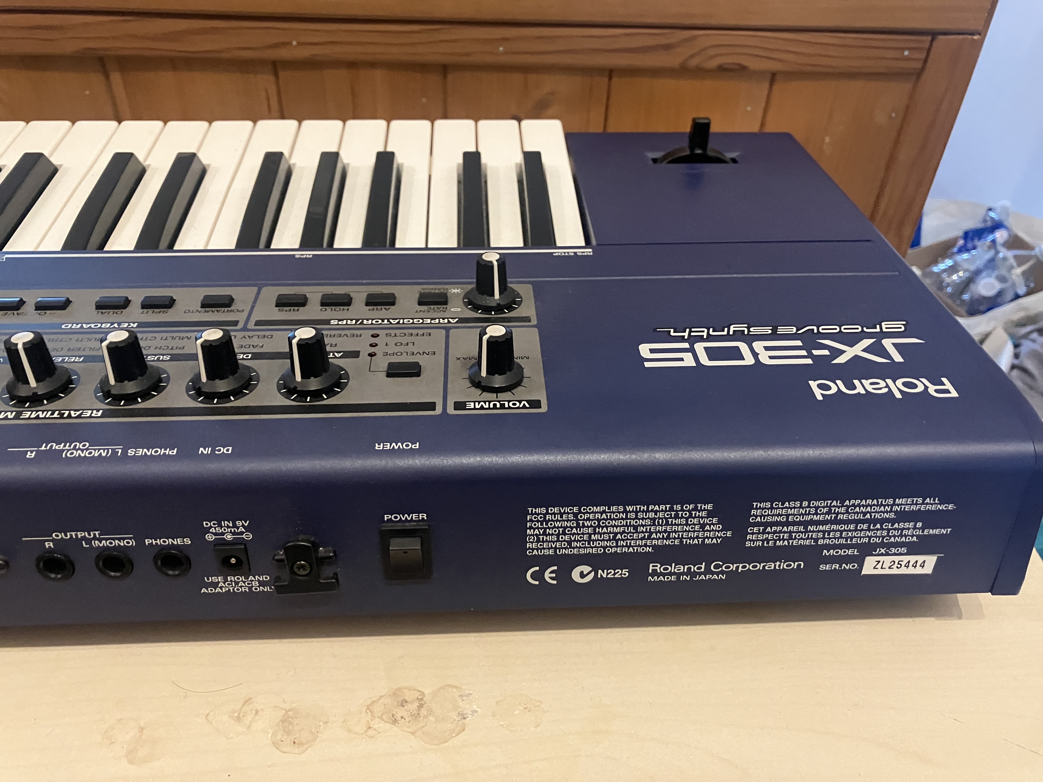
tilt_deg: -39.8
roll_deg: -2.4
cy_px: 391
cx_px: 522
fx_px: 844
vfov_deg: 49.7
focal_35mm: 28
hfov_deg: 63.4
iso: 400
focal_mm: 3.99
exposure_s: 1/37
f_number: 1.8
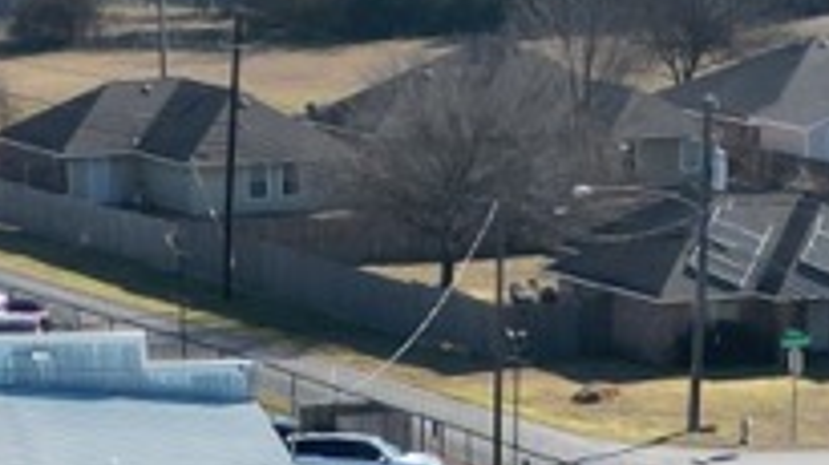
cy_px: 1585
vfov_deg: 5.4
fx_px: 4481
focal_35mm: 204
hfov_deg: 10.6
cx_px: 421
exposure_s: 1/3200
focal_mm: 6.72
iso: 200
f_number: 1.7
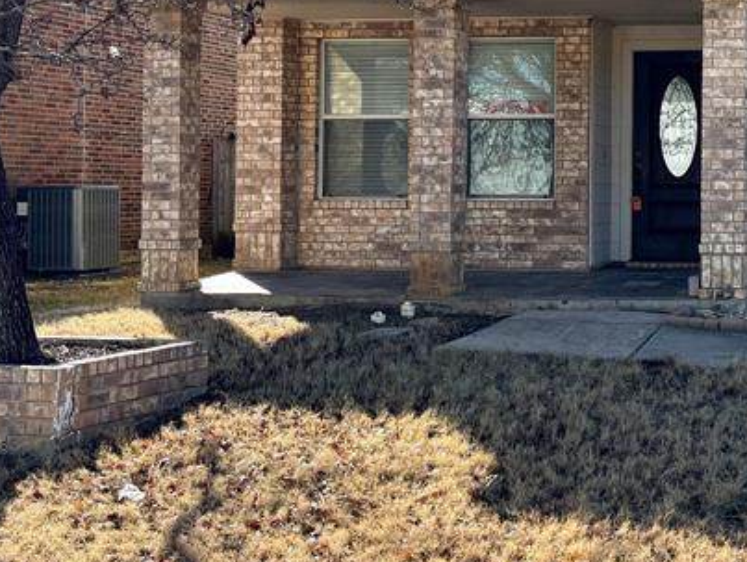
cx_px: 704
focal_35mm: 66
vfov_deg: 22.1
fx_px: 1426
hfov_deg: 28.0
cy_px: 143
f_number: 1.6
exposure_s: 1/1164
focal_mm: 5.96
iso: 50
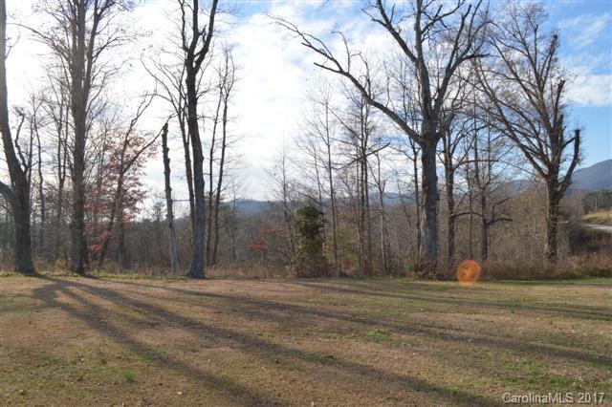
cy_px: 204
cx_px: 306
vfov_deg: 47.9
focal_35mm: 27
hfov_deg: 67.4
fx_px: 459
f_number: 7.1
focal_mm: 18
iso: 100
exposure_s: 1/200
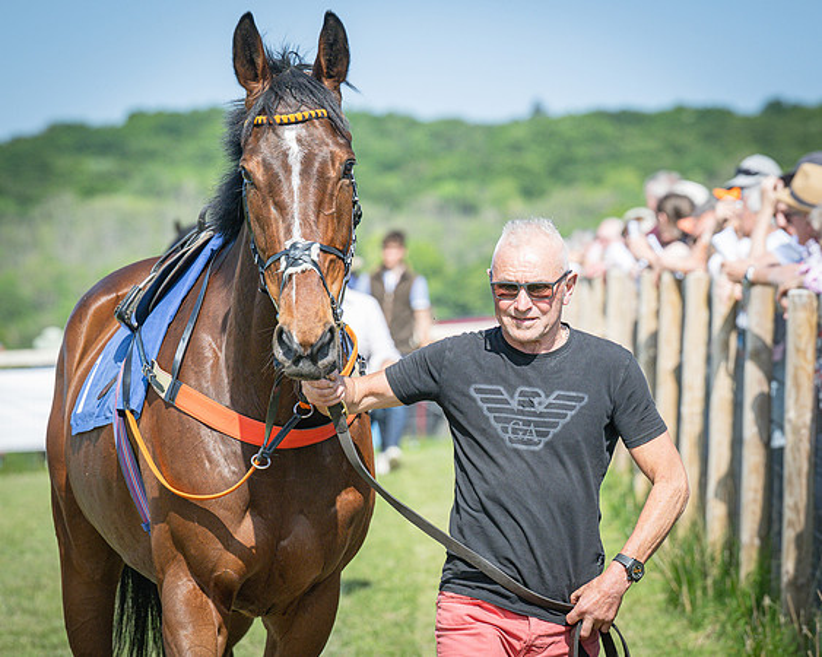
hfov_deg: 9.4
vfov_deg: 7.5
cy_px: 331
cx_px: 498
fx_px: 4979
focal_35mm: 205
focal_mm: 120
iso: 400
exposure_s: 1/3200
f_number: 4
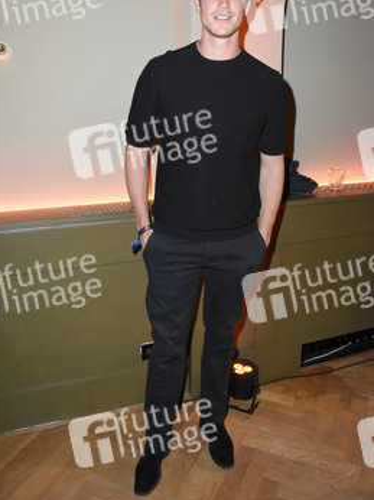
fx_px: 433
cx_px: 185
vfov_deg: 59.8
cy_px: 217
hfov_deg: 46.7
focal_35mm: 30
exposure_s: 1/60
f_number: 6.3
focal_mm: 18
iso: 1600
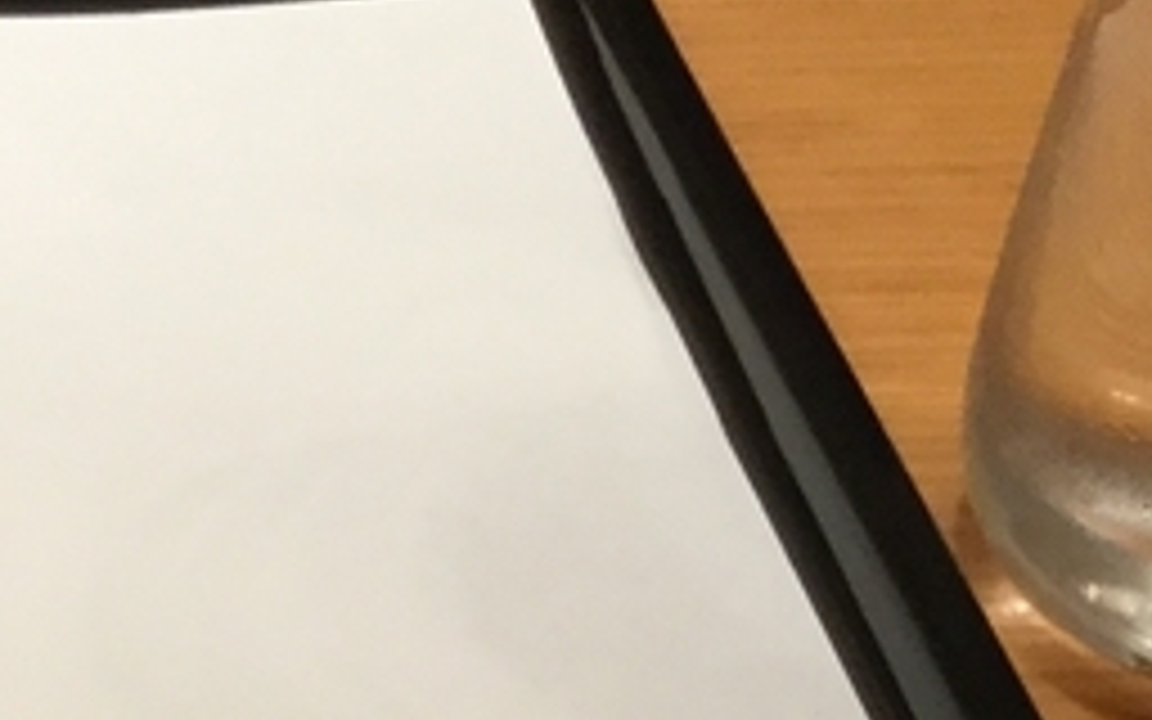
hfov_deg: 12.3
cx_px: -1030
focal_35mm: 154
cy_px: 1656
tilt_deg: -49.2
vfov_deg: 8.0
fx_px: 4835
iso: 64
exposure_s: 1/30
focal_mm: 3.3
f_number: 2.4
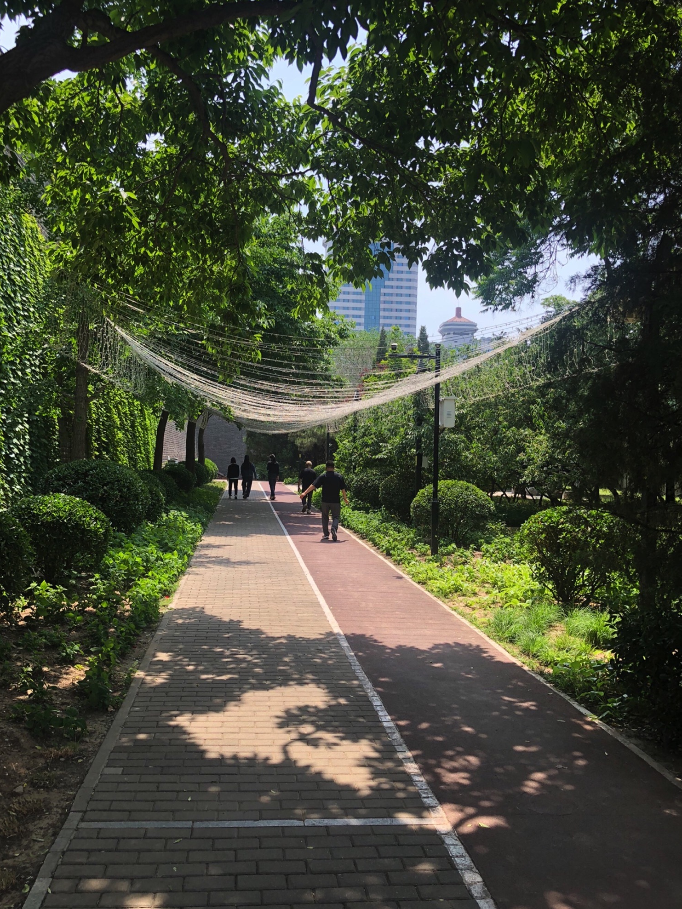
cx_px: 337
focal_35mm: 29
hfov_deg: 48.2
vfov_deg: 61.6
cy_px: 441
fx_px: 762
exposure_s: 1/676
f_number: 1.8
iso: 20
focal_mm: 4
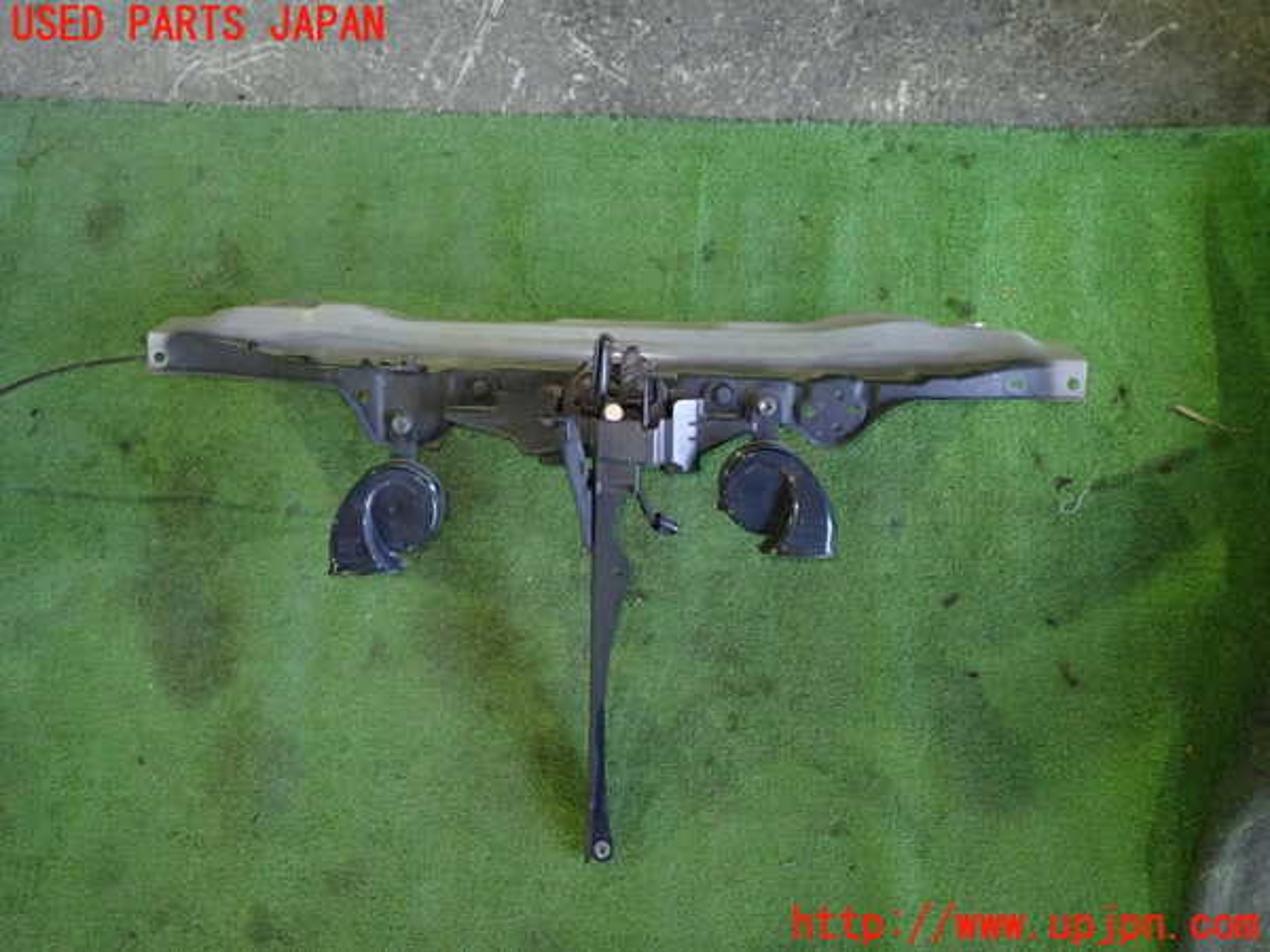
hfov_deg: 69.4
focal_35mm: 25
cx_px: 635
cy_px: 476
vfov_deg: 54.9
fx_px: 917
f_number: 2
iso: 800
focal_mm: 4.5
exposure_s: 1/30
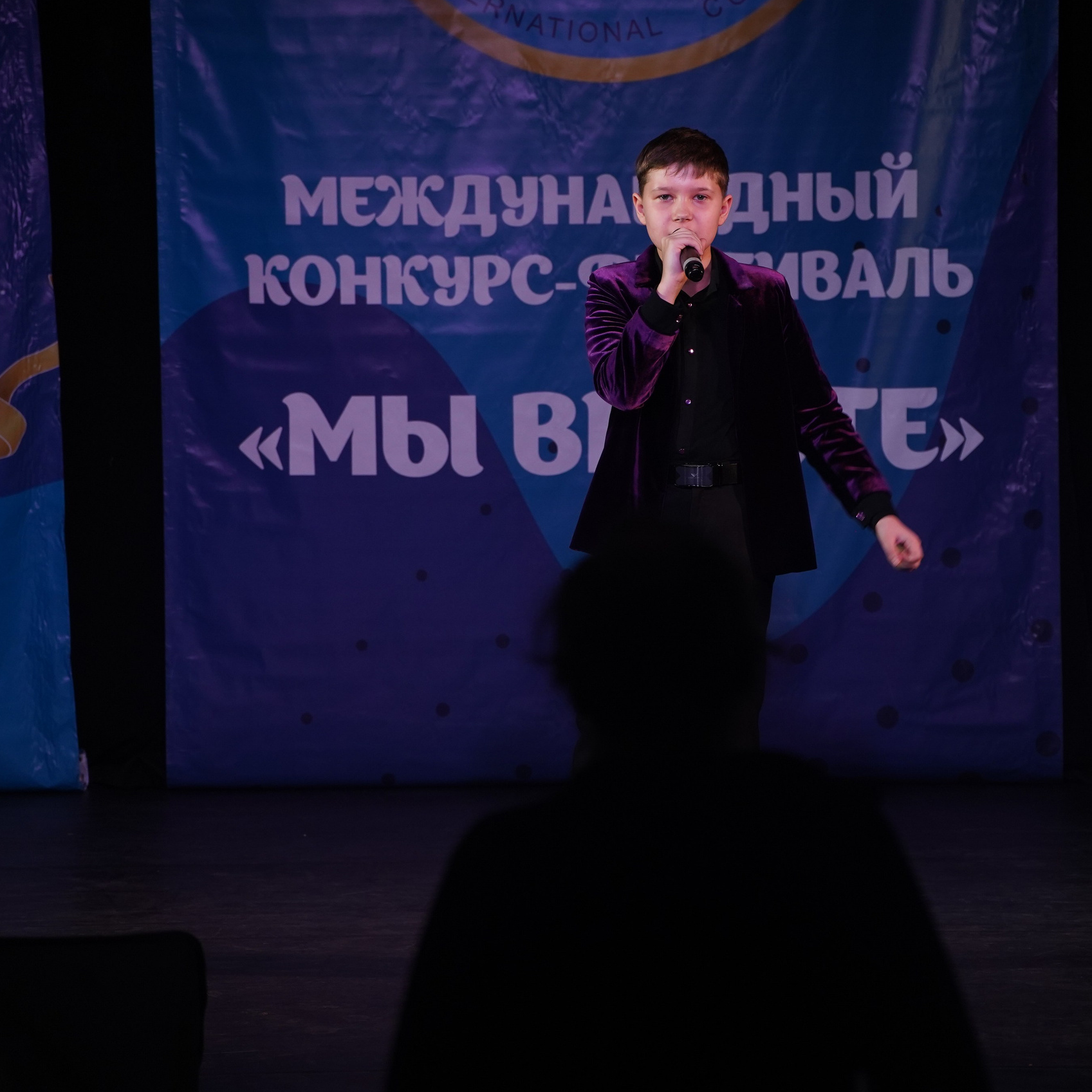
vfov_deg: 8.4
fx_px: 7459
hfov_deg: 8.4
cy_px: 547
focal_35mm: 209
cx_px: 658
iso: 1600
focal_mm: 163
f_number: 5.6
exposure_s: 1/250
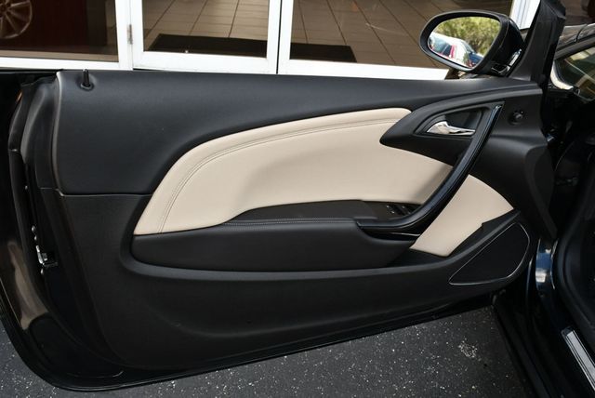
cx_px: 298
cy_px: 199
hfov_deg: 53.1
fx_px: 596
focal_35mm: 36
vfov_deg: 36.9
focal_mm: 18
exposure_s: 1/250
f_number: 5.6
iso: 320
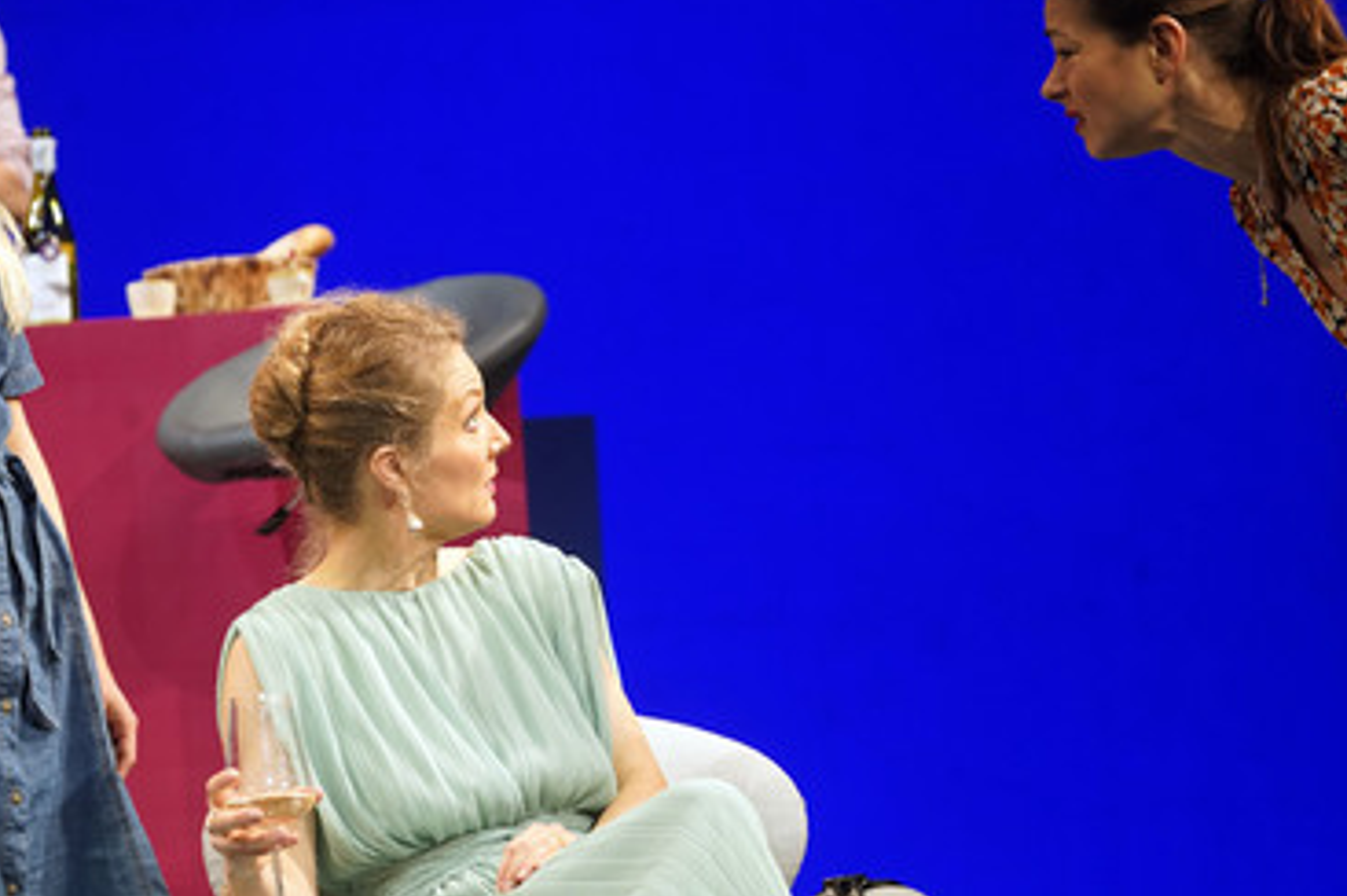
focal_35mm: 246
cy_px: 349
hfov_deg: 8.4
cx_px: 538
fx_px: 9196
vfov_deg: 5.6
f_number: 6.3
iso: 2500
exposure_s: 1/250
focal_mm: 200
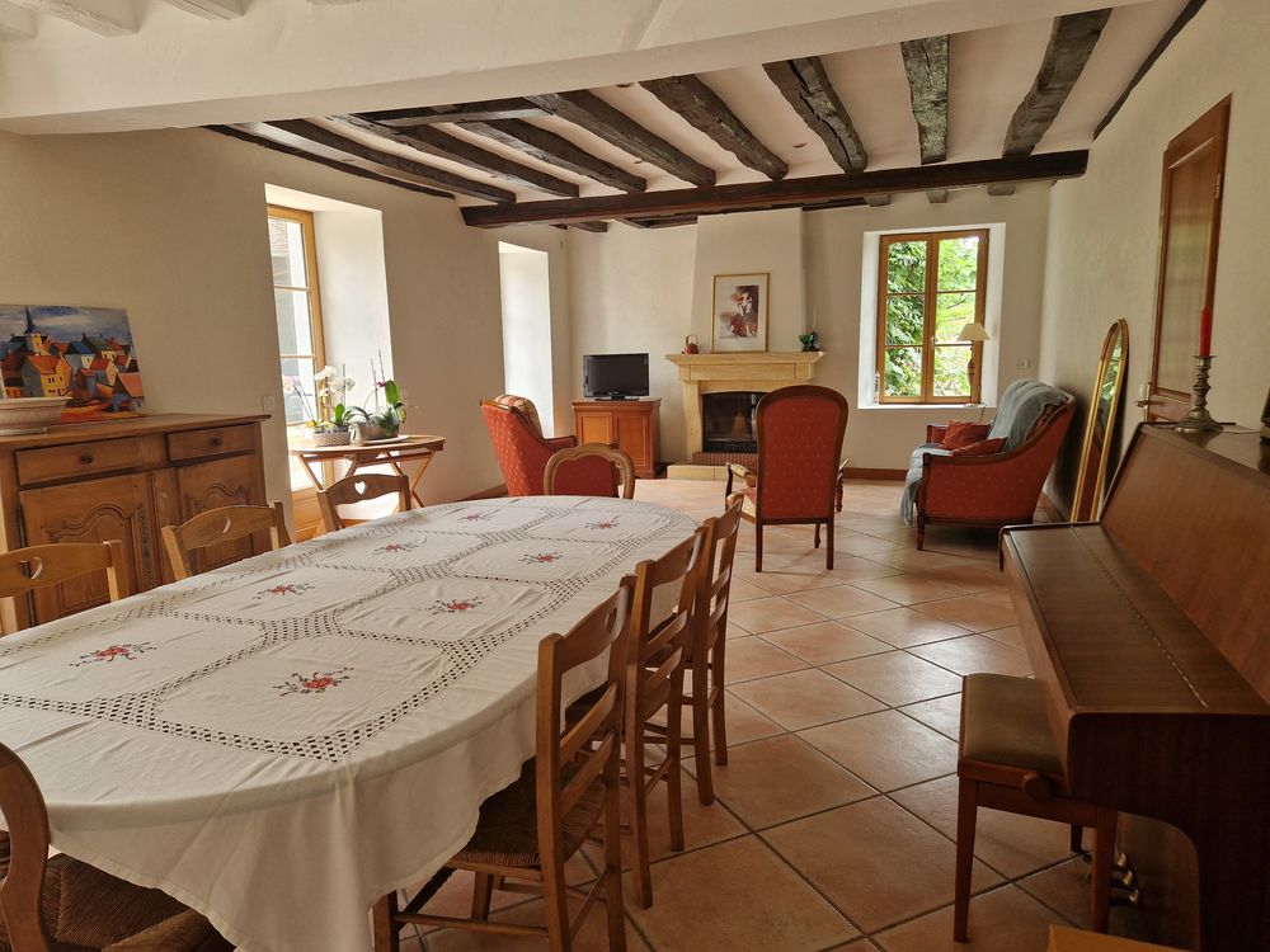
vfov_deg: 58.9
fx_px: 844
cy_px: 476
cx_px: 635
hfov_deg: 73.9
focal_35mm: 23
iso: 100
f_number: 1.8
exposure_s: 1/180
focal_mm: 5.4
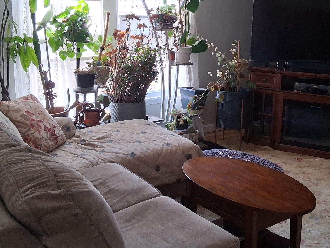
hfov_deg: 40.4
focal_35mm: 47
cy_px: 105
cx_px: 182
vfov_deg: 30.8
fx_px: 448
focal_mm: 3.98
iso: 400
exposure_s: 1/120
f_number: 1.8
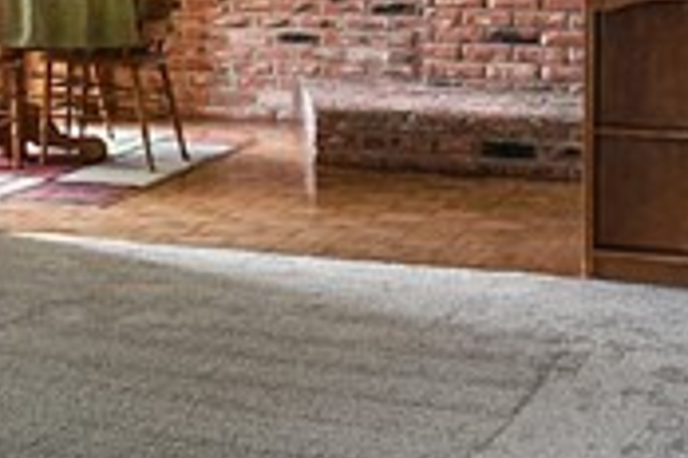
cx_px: -235
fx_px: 1911
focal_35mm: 100
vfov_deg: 13.3
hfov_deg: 18.8
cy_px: -103
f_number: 4.5
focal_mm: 16
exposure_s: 1/8
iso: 400
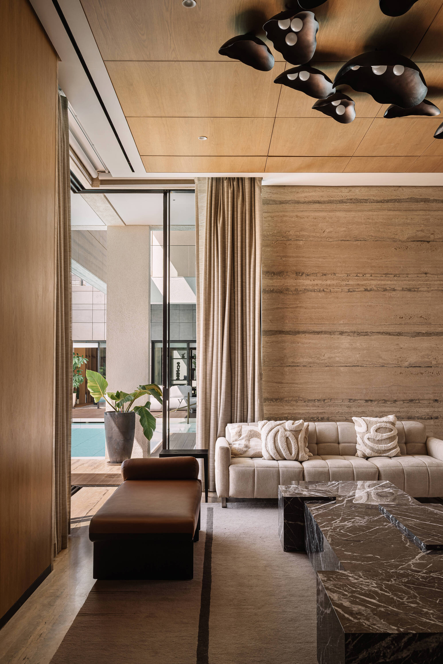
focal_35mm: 31
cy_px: 332
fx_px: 572
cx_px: 222
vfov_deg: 60.3
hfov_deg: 42.3
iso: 100
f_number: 10
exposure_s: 1/4
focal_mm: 31
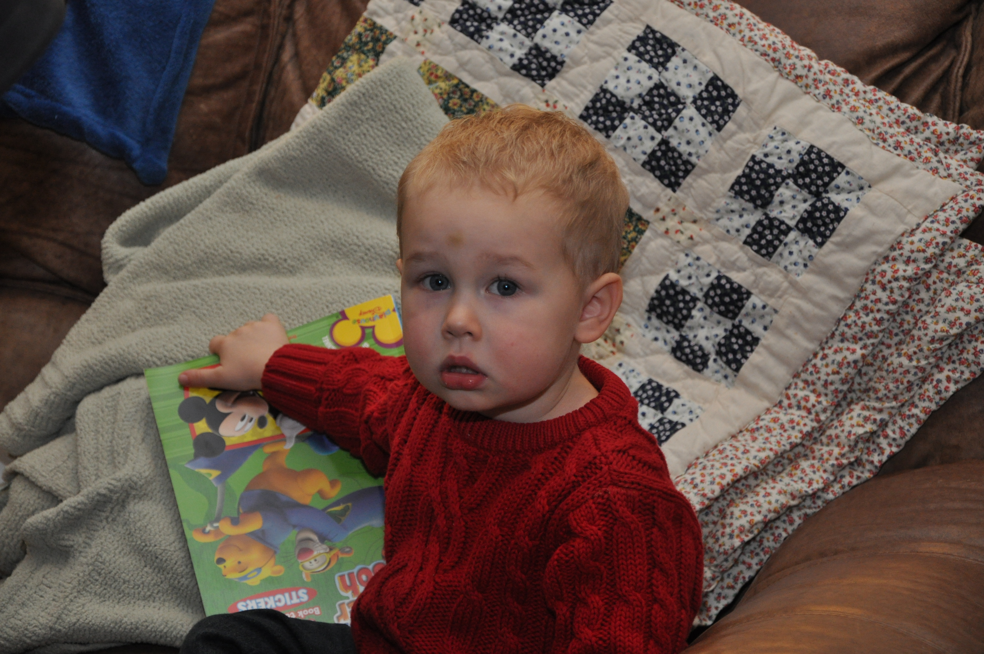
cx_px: 492
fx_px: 3071
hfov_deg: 18.2
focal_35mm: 112
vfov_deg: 12.1
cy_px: 327
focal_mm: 75
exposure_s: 1/60
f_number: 5.3
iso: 800
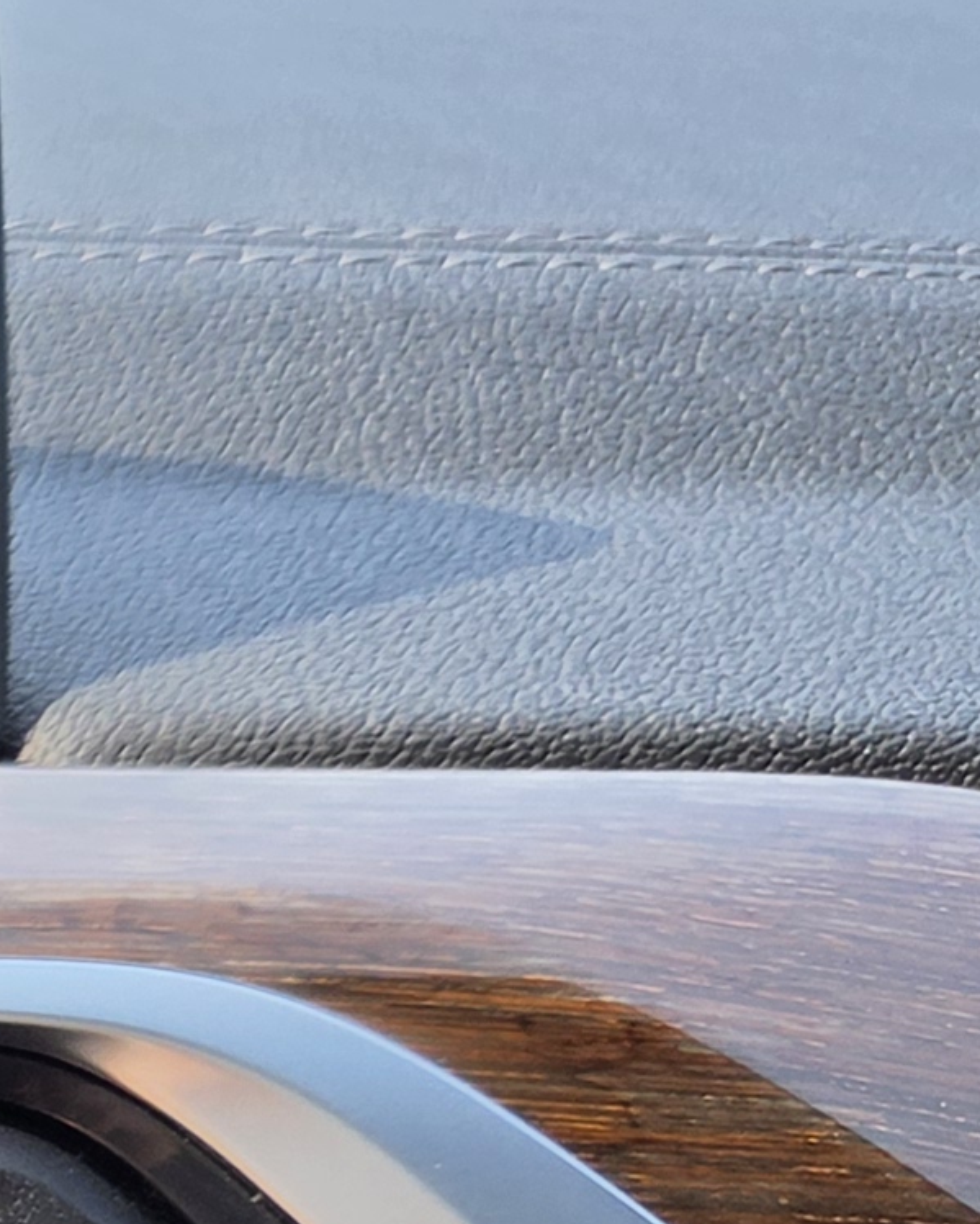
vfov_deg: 14.9
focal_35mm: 120
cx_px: -1885
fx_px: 4348
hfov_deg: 9.9
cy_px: 1818
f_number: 1.8
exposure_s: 1/1173
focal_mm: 5.4
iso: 80
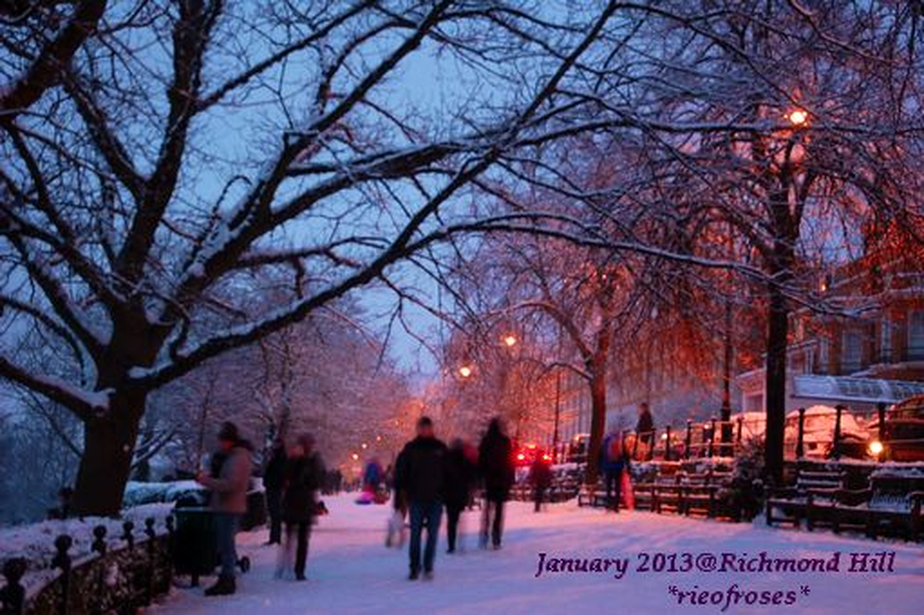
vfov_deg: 26.4
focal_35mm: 51
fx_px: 1308
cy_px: 308
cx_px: 462
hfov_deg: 38.9
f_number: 4.8
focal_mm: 34
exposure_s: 1/1.3
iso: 200
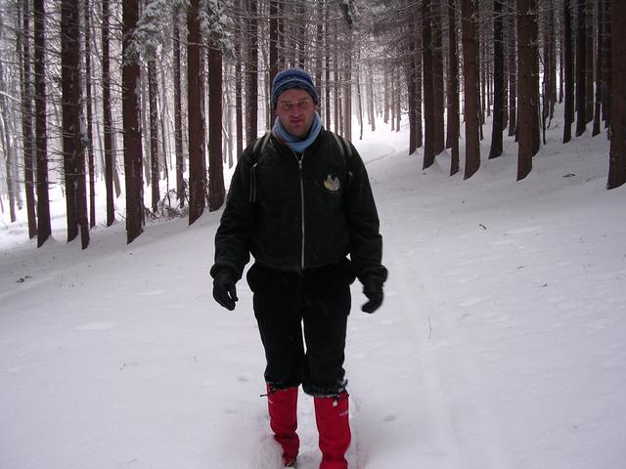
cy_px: 234
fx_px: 687
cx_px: 313
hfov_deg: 49.0
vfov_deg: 37.7
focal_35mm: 38
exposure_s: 1/74.4
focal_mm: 5.8
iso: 100
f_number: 2.8
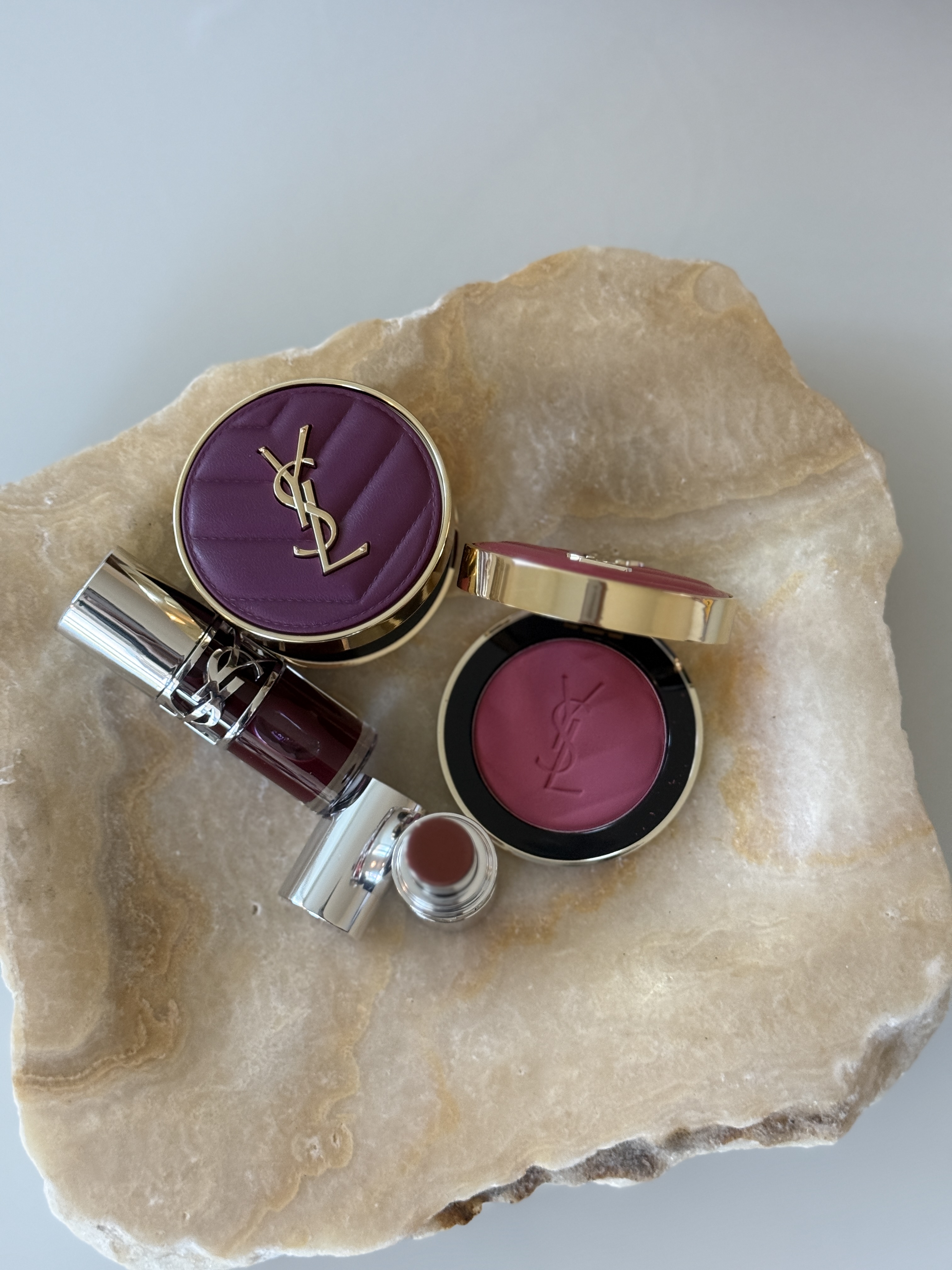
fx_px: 1760
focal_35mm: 48
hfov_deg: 30.3
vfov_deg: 39.7
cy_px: 635
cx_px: 476
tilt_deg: -84.4
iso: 250
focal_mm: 6.76
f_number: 1.78
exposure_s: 1/60
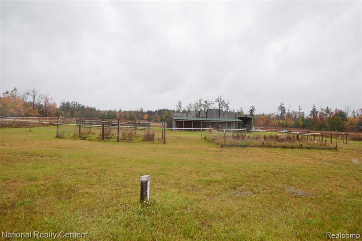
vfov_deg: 59.5
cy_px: 120
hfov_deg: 81.2
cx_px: 181
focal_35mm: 21
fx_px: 211
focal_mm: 14
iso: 100
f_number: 5.6
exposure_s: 1/200
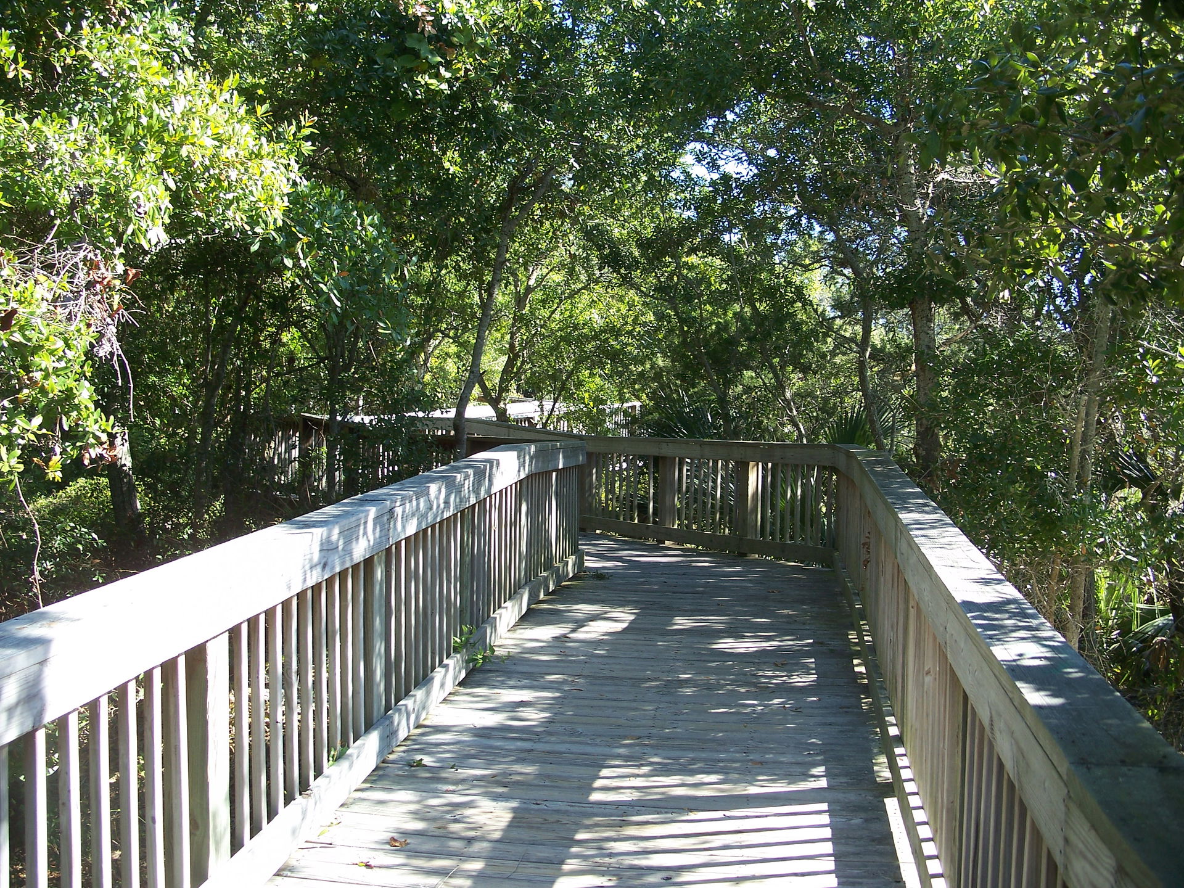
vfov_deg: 38.7
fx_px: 1266
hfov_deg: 50.1
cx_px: 592
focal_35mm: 37
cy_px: 444
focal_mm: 7.8
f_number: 2.8
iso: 64
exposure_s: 1/125
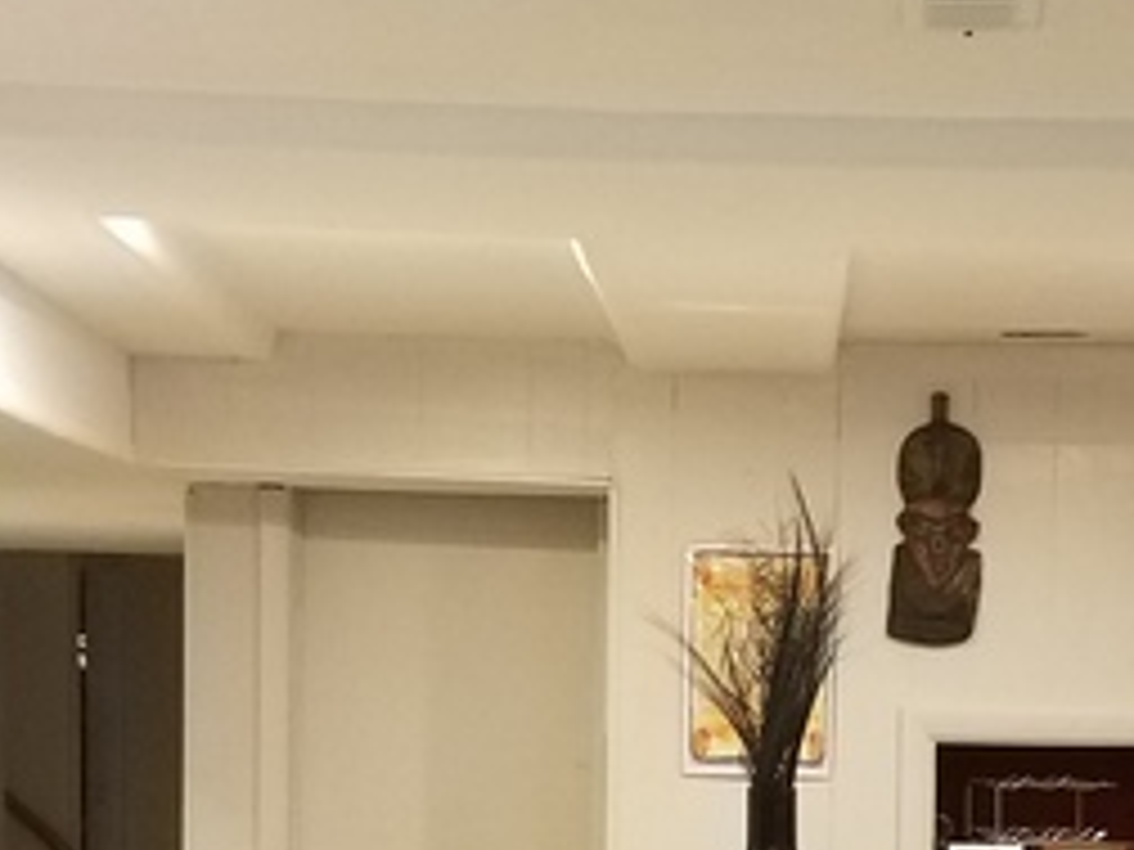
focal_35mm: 66
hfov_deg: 29.0
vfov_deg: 21.5
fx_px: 2162
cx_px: 819
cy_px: 841
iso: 200
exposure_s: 1/24
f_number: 1.7
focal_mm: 4.2
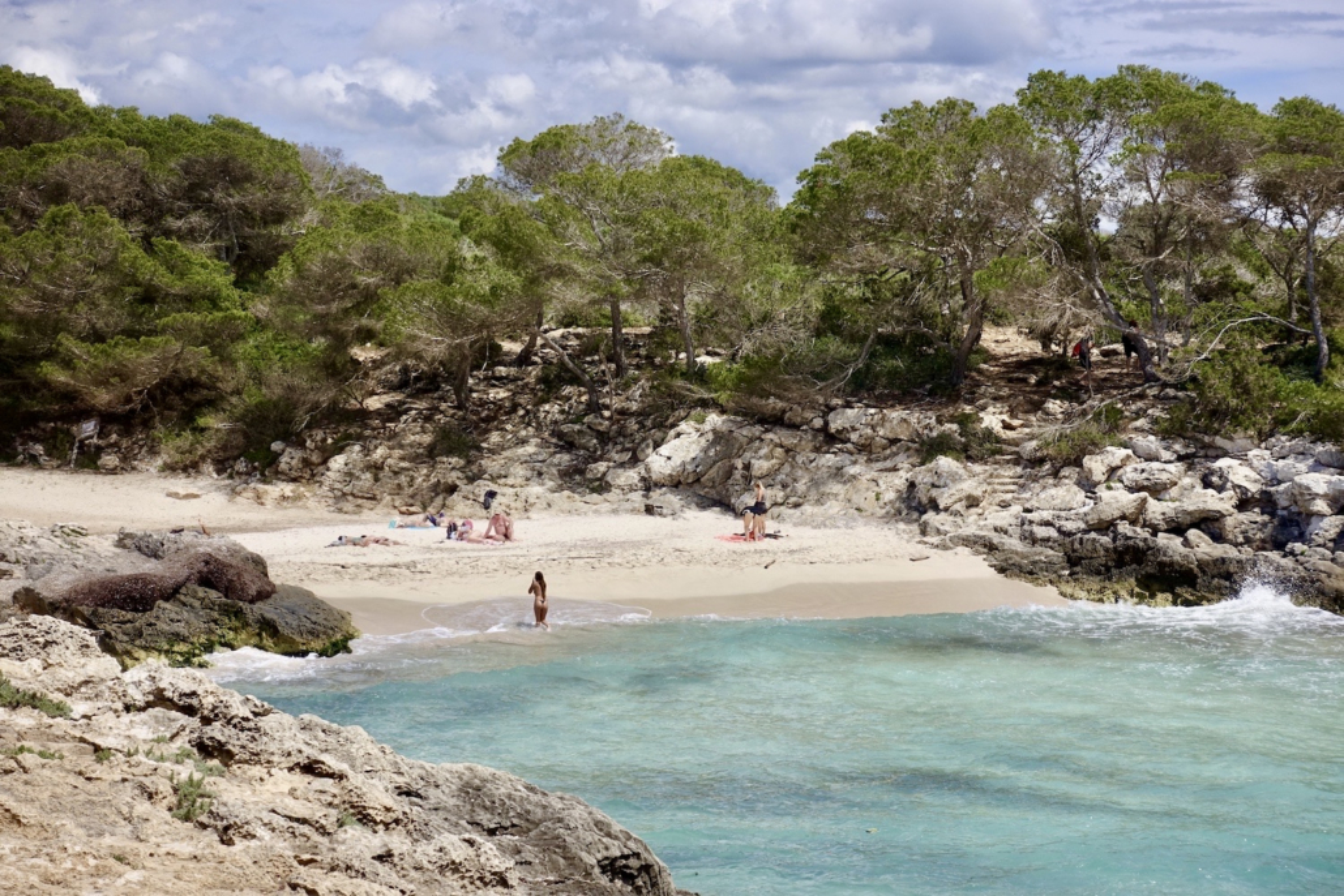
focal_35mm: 70
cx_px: 672
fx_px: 2614
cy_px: 448
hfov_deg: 28.8
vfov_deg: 19.5
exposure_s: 1/800
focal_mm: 25.7
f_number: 5.6
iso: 125
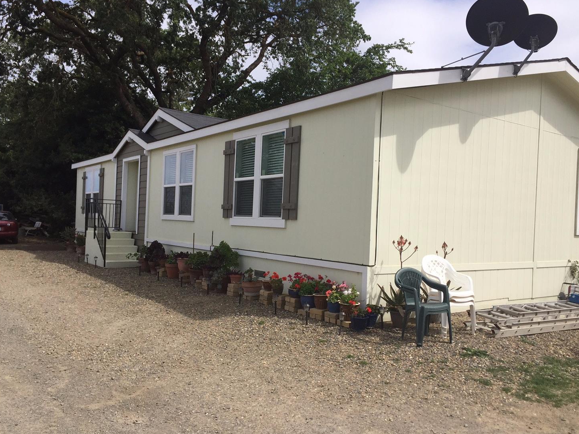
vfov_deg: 46.8
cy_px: 220
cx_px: 288
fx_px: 502
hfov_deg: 60.0
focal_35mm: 30
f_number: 2.2
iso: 32
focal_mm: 4.15
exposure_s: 1/3049
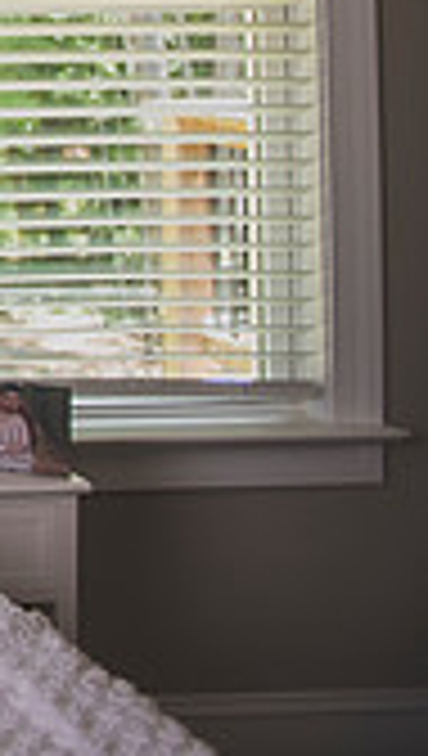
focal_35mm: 95
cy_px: -97
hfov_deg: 9.7
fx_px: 1909
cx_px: -882
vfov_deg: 21.2
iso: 200
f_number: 2.8
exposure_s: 1/125
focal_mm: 26
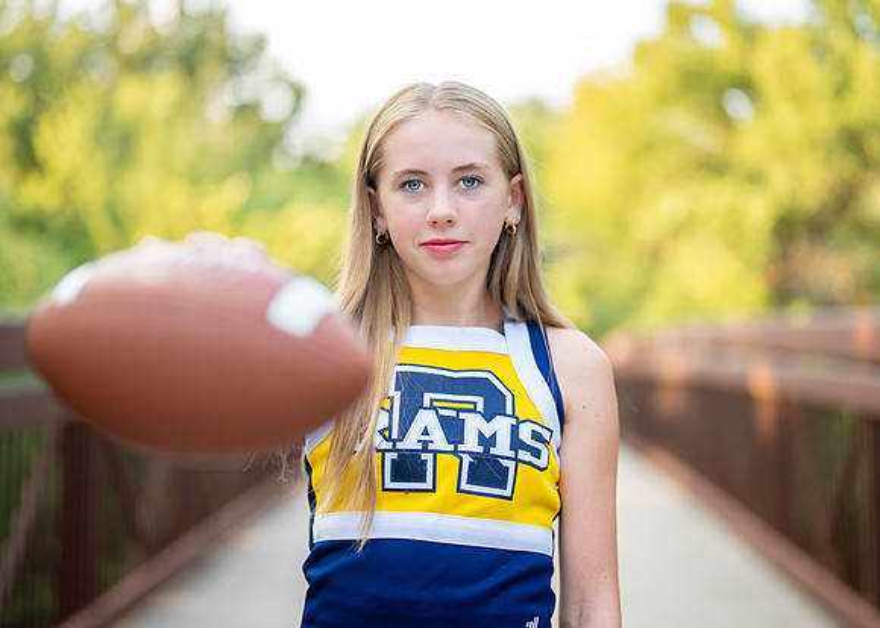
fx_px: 1473
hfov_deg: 33.3
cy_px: 288
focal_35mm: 59
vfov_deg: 24.1
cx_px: 454
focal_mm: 50
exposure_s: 1/500
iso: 160
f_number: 1.2
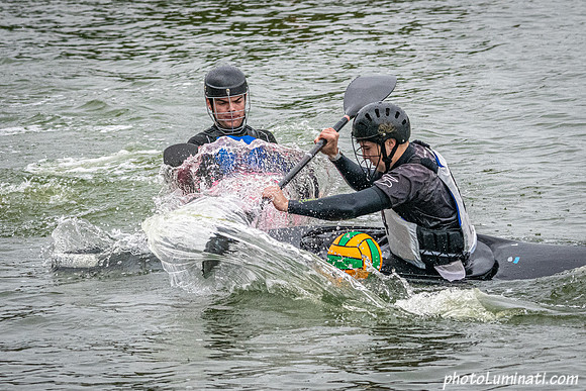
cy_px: 207
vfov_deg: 4.4
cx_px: 293
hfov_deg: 6.6
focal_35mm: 314
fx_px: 5105
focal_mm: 165
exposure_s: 1/2500
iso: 3200
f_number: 9
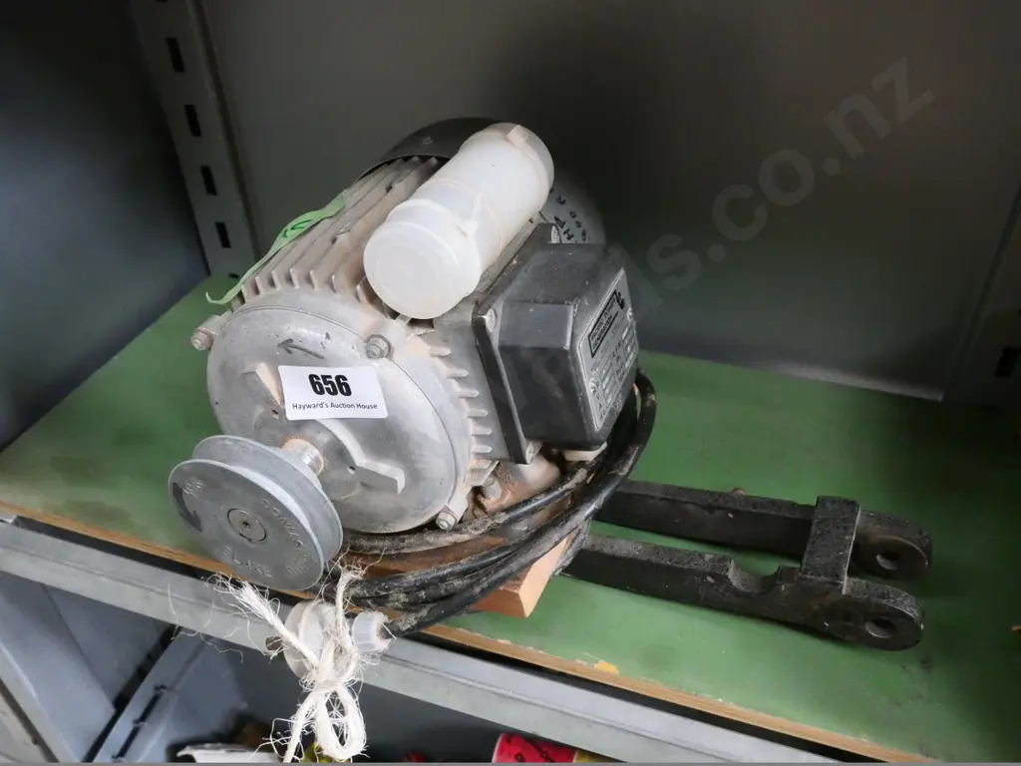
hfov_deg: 60.0
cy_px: 383
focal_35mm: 30
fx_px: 885
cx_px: 510
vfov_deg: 46.8
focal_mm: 15
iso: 6400
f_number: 5.6
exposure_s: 1/80
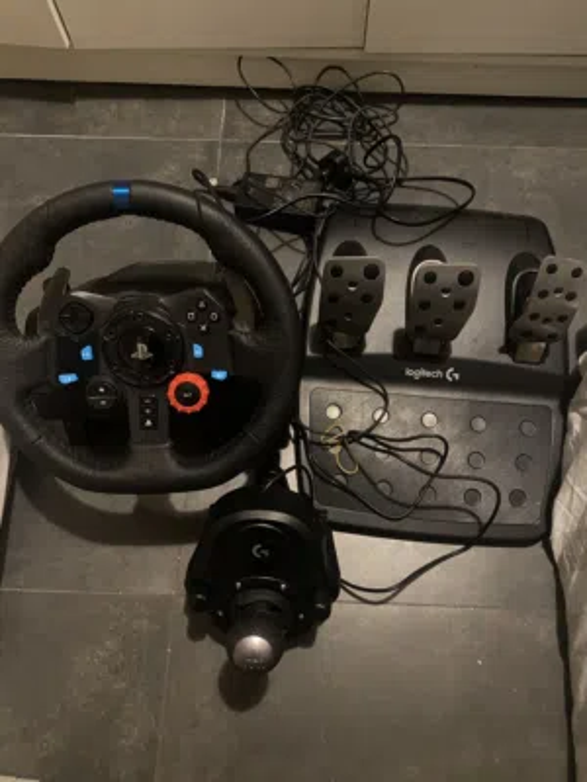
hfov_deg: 53.1
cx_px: 294
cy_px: 391
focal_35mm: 26
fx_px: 588
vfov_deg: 67.3
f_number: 1.8
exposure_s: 1/25
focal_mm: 4.25
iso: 500
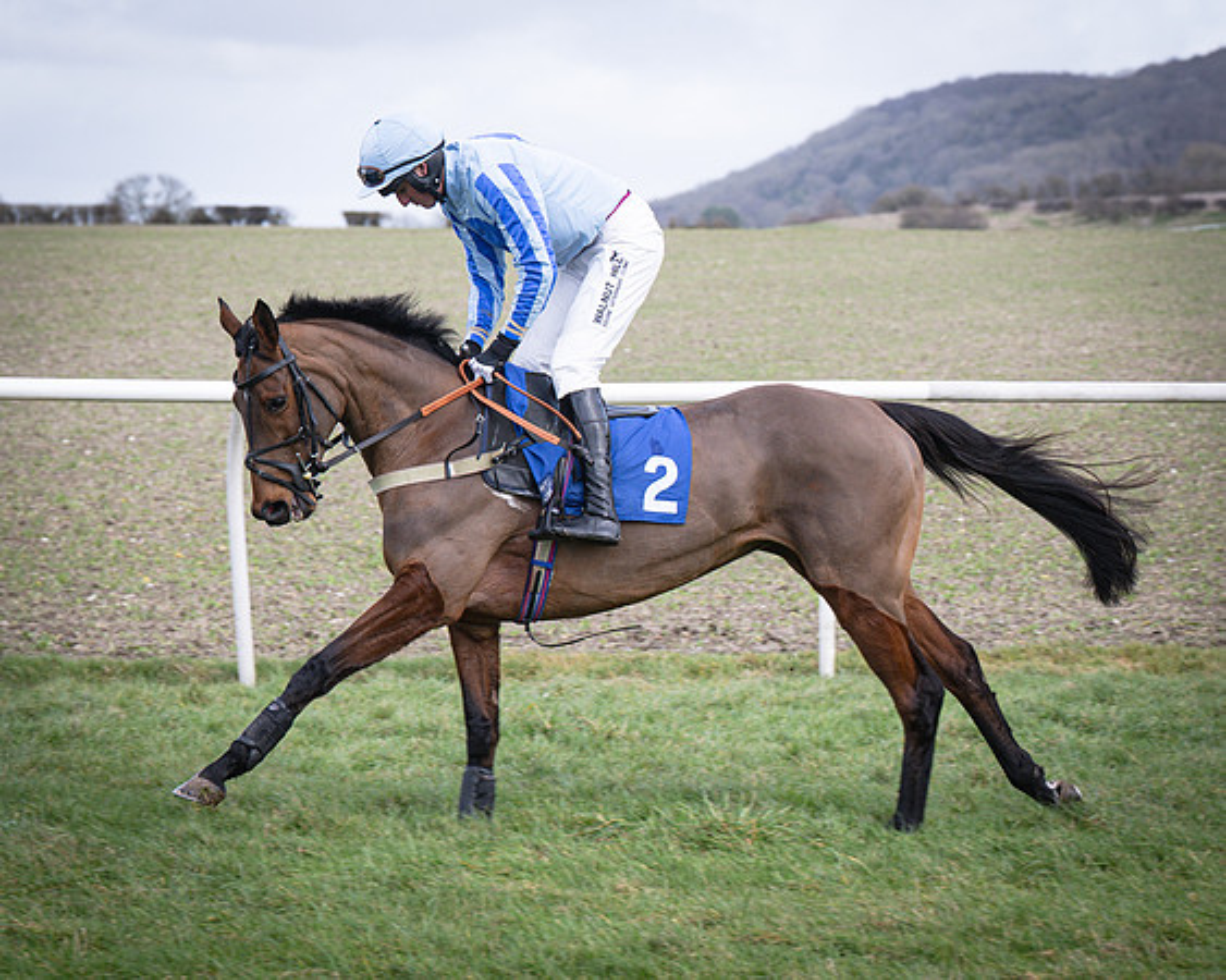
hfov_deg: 10.9
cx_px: 636
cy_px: 588
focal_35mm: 177
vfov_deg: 8.7
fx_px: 6431
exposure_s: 1/640
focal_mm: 82
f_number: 4
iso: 200
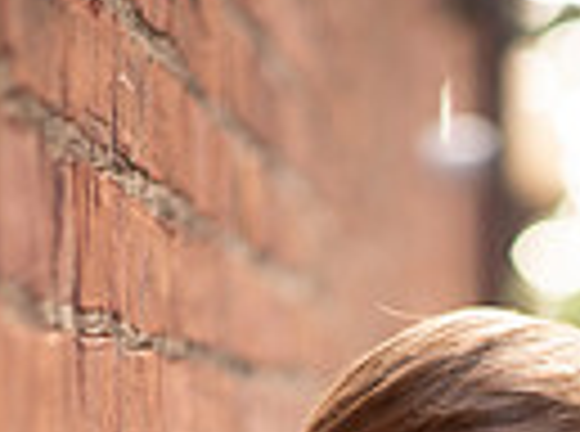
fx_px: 4779
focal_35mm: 286
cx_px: 504
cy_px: 940
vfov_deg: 5.1
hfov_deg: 6.9
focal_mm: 85
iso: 100
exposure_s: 1/125
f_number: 1.8
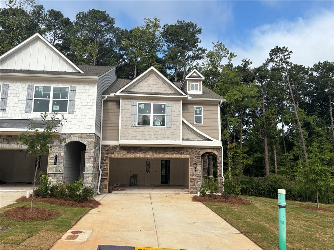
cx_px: 167
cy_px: 125
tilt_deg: +9.7
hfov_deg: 67.3
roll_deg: -0.5
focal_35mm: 26
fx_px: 251
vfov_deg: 53.1
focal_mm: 5.96
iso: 50
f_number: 1.6
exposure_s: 1/2933
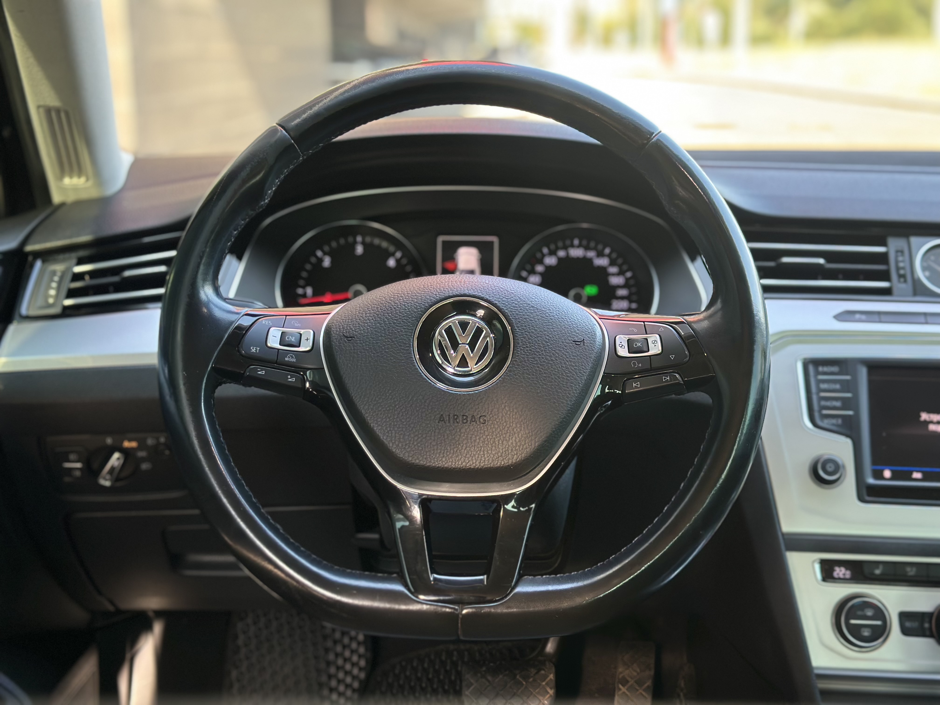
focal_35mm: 48
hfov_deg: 39.7
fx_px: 1303
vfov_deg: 30.3
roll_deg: +0.7
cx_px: 470
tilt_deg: -12.6
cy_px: 352
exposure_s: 1/126
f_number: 1.78
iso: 125
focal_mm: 6.86
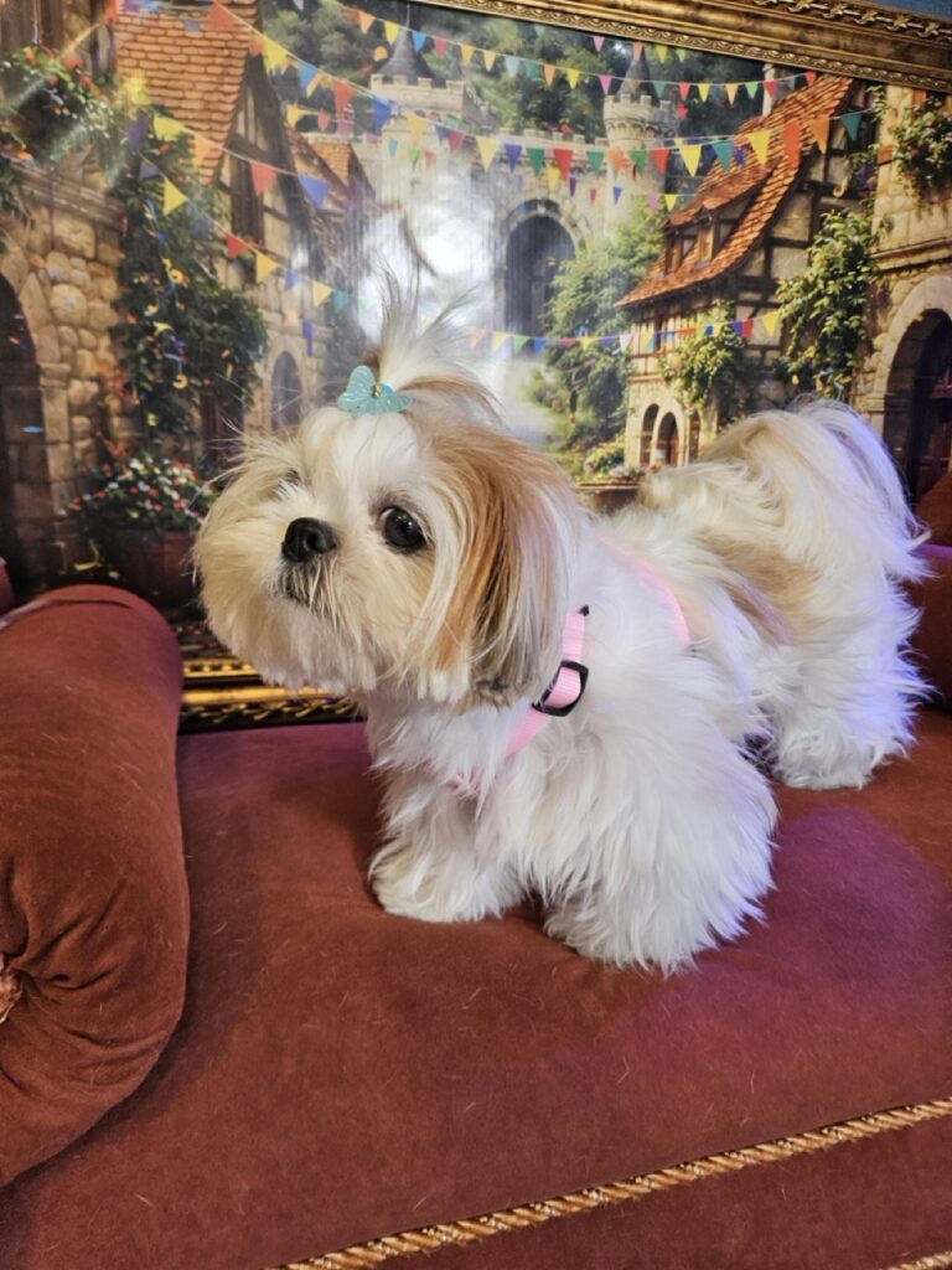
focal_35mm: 23
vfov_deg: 73.9
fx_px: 843
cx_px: 476
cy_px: 635
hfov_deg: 58.9
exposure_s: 1/170
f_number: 1.8
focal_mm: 5.4
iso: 250
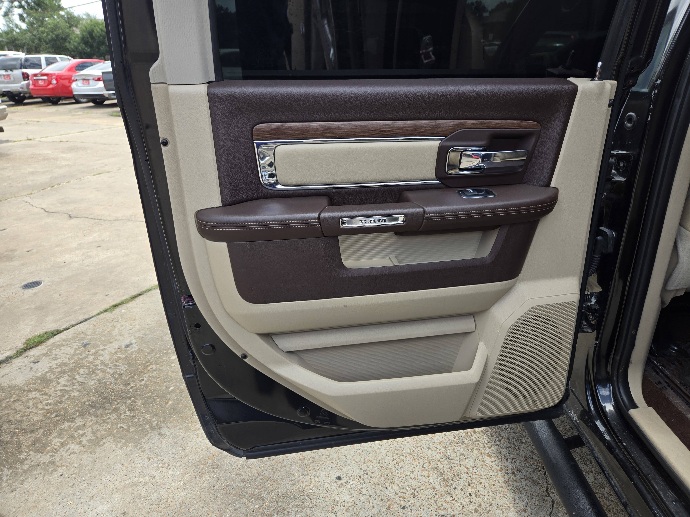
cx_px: 345
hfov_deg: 73.9
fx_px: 458
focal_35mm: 23
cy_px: 258
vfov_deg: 58.9
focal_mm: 5.4
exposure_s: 1/434
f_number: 1.8
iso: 25
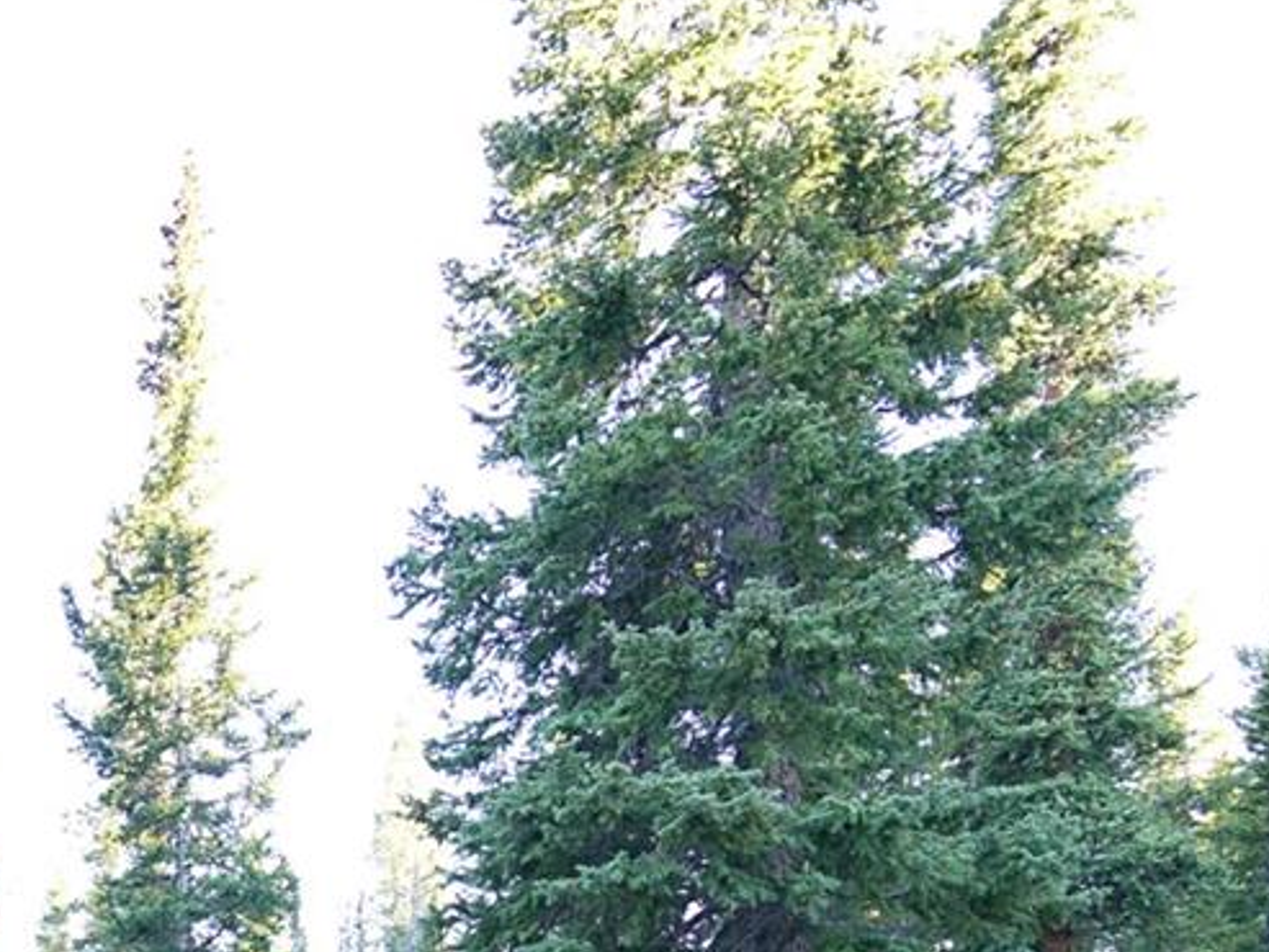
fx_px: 1943
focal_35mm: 53
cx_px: -286
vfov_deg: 24.0
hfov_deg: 30.3
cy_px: 1258
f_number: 3.2
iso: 125
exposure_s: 1/80
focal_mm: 17
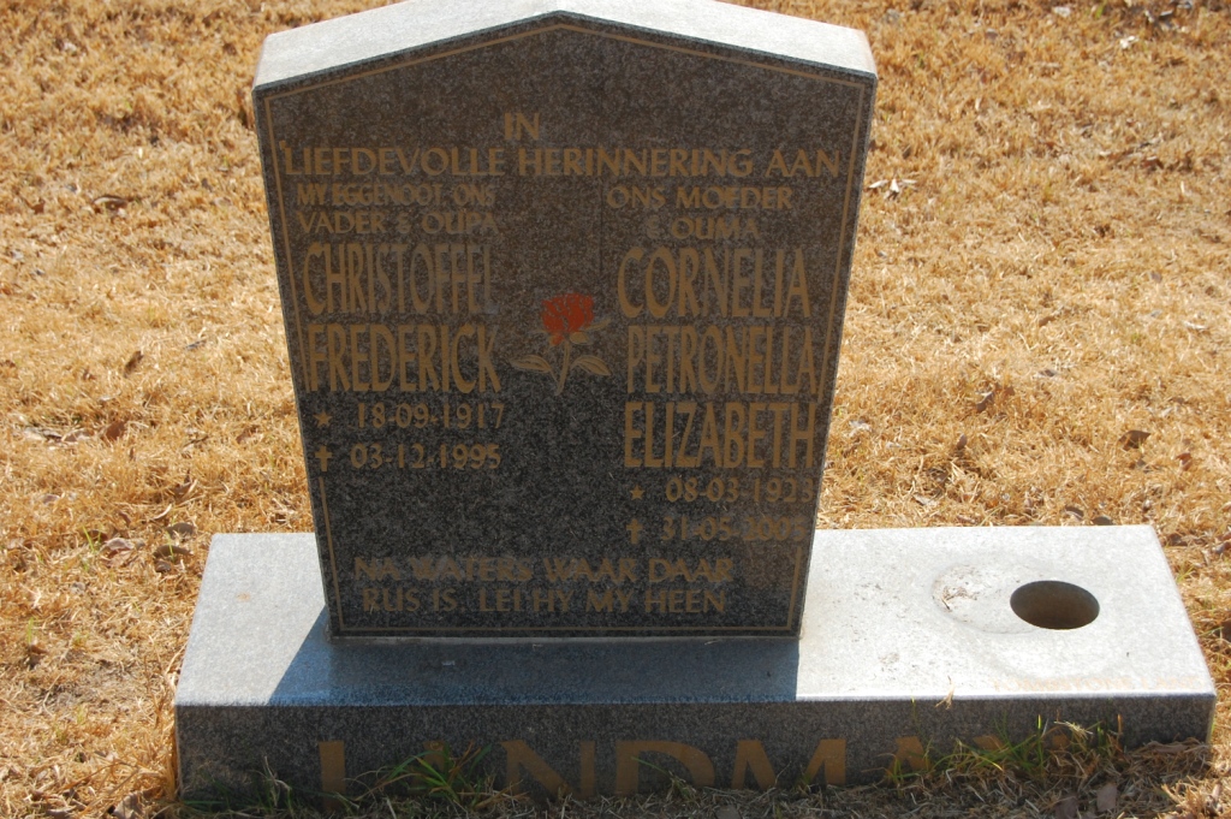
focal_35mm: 72
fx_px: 2460
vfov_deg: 18.9
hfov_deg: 28.1
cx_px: 616
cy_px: 410
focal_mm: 48
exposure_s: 1/500
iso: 400
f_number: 7.1
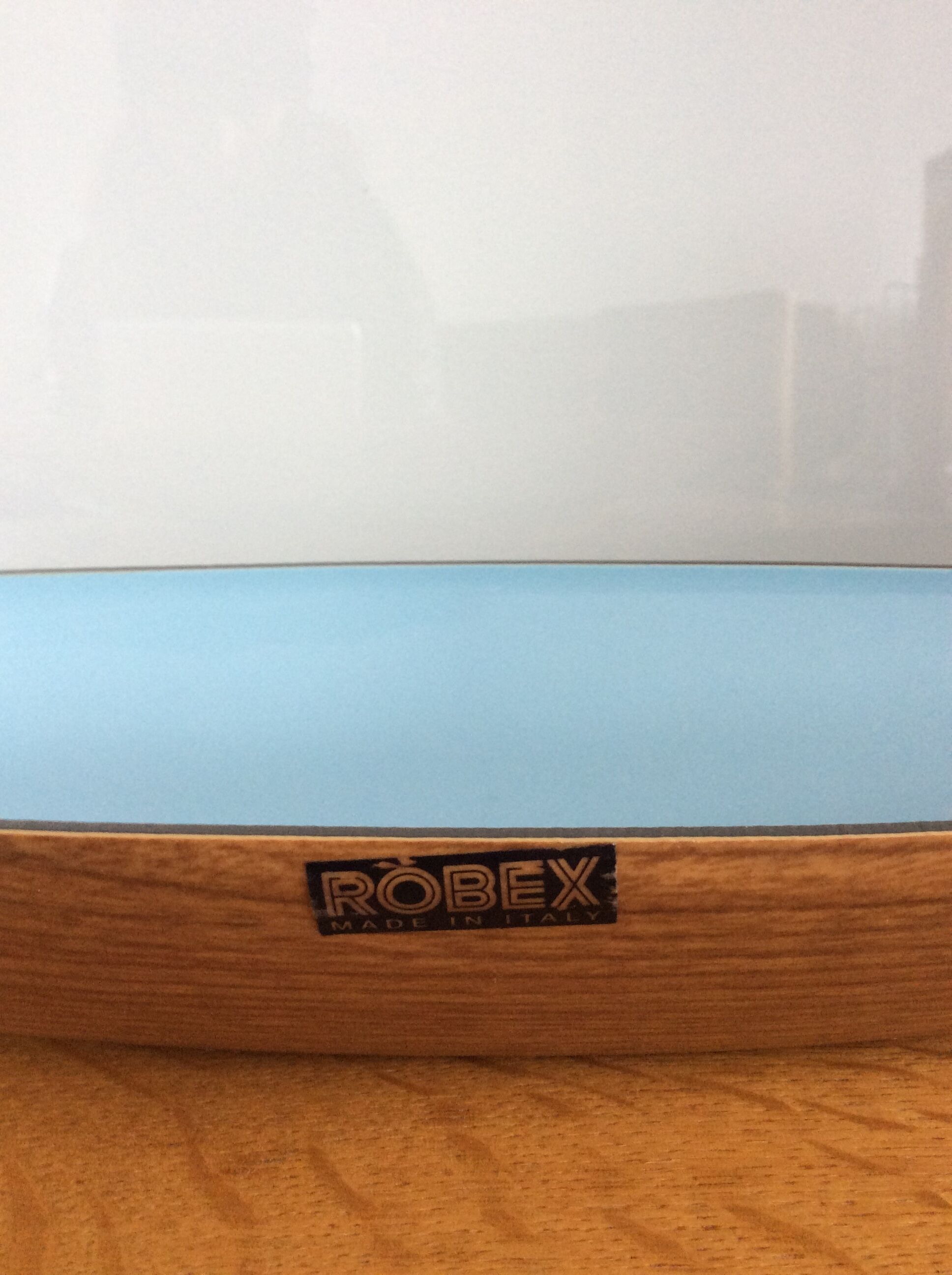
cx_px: 476
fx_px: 1177
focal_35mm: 32
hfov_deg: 44.1
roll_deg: +1.9
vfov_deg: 56.9
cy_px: 638
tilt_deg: -17.2
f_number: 2.4
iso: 80
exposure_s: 1/25
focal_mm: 3.3
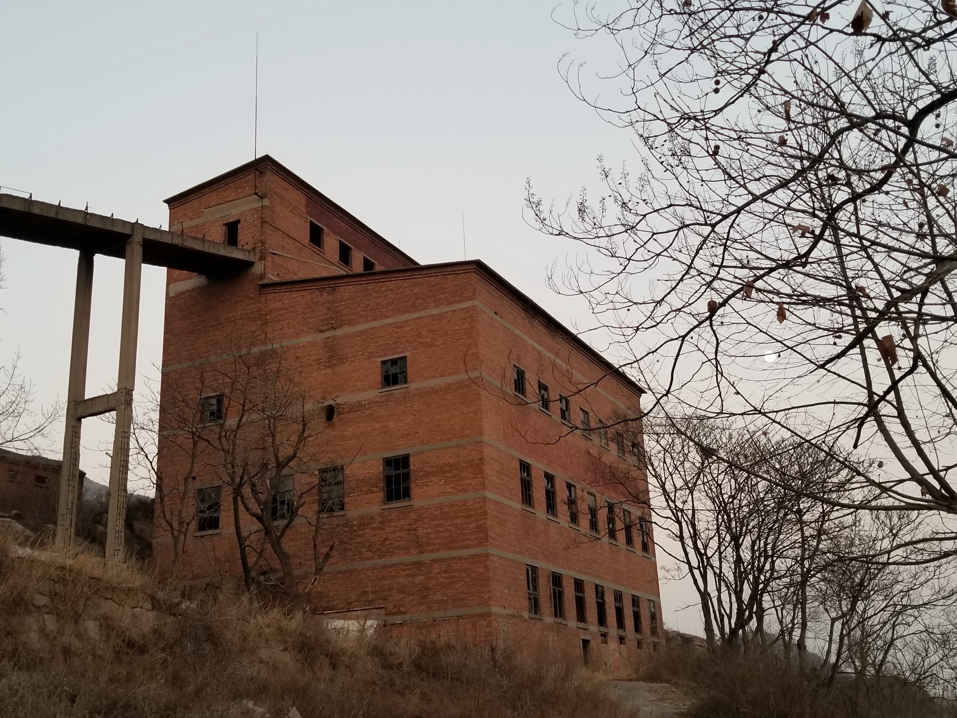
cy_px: 359
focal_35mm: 26
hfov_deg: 67.3
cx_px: 478
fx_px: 719
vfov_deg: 53.1
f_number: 1.7
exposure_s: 1/51
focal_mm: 4.25
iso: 50
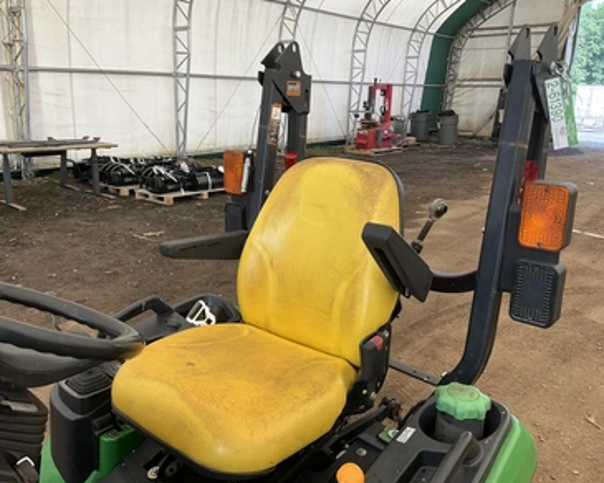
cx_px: 290
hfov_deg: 57.2
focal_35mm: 31
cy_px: 242
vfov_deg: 47.1
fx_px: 554
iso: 16
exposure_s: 1/122
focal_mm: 3
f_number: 1.8
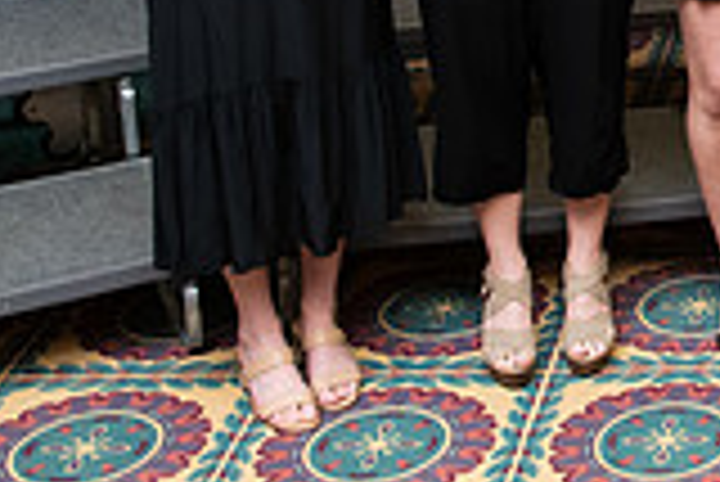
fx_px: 2162
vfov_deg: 12.0
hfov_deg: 16.7
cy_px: -289
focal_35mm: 108
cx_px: 1173
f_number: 4.5
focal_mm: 27
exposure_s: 1/200
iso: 2000
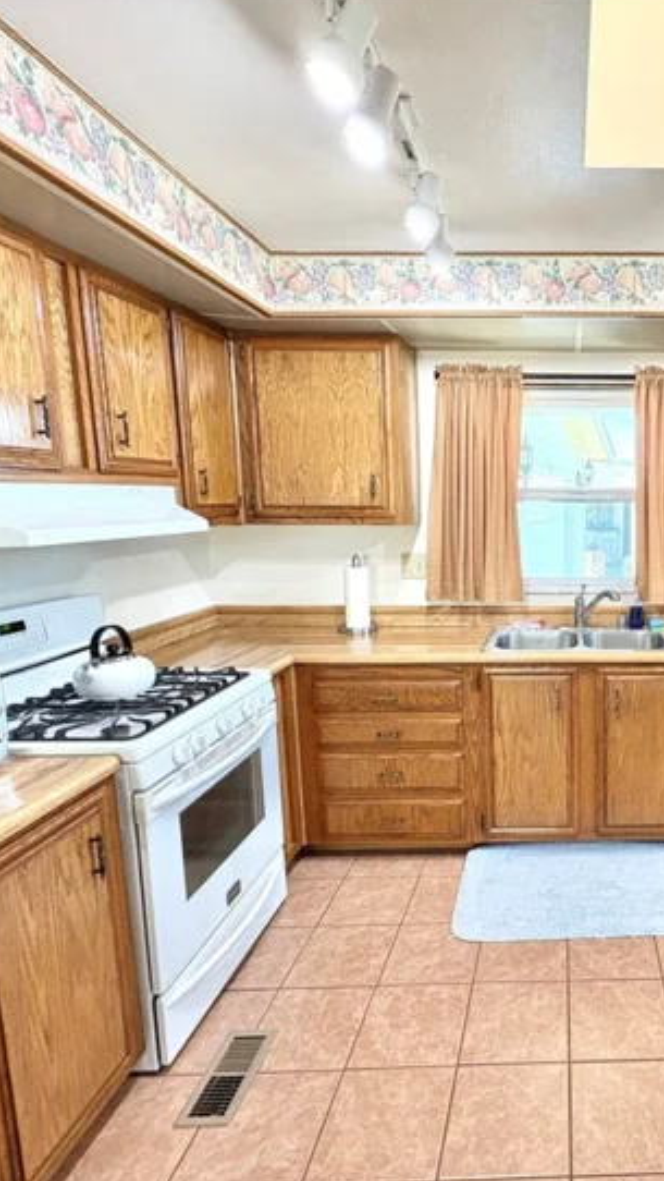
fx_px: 657
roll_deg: -0.2
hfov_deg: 48.6
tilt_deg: -7.8
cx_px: 585
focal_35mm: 21
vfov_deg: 83.8
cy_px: 597
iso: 250
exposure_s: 1/120
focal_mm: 2.22
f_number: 2.2
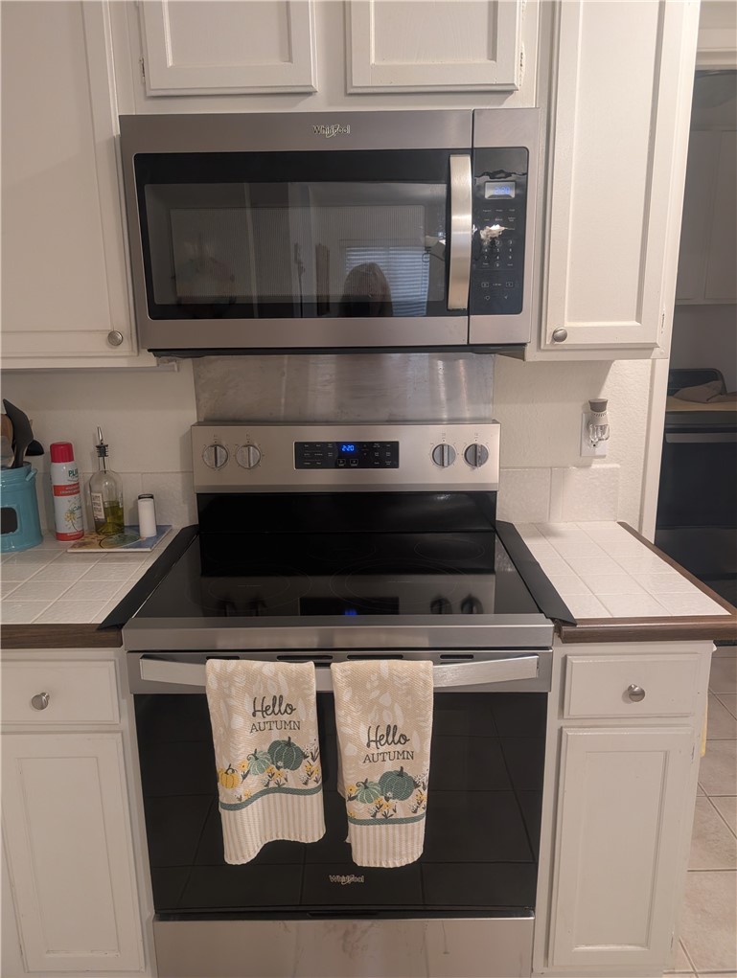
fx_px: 679
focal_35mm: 24
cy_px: 489
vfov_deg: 71.5
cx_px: 368
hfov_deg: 56.9
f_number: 1.68
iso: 374
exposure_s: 1/120
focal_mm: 6.9
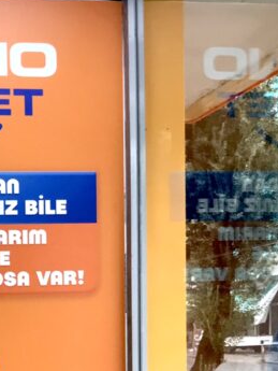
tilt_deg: -3.9
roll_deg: +1.1
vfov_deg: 22.2
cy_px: 416
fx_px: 888
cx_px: -42
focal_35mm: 83
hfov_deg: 17.1
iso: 40
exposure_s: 1/100
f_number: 1.8
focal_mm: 3.99
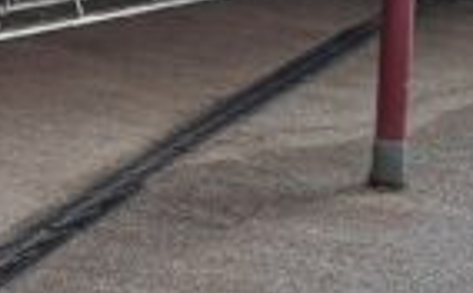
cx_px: -466
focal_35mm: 138
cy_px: -290
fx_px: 1775
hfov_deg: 13.2
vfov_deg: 8.9
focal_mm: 5.23
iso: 50
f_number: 1.8
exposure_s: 1/50
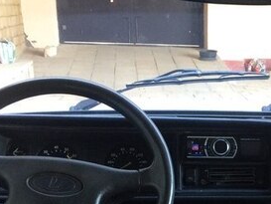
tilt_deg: -20.0
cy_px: 229
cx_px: 250
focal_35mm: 70
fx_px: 548
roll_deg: -2.4
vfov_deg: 20.0
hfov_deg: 26.7
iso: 160
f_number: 2.2
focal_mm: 4.15
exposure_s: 1/33
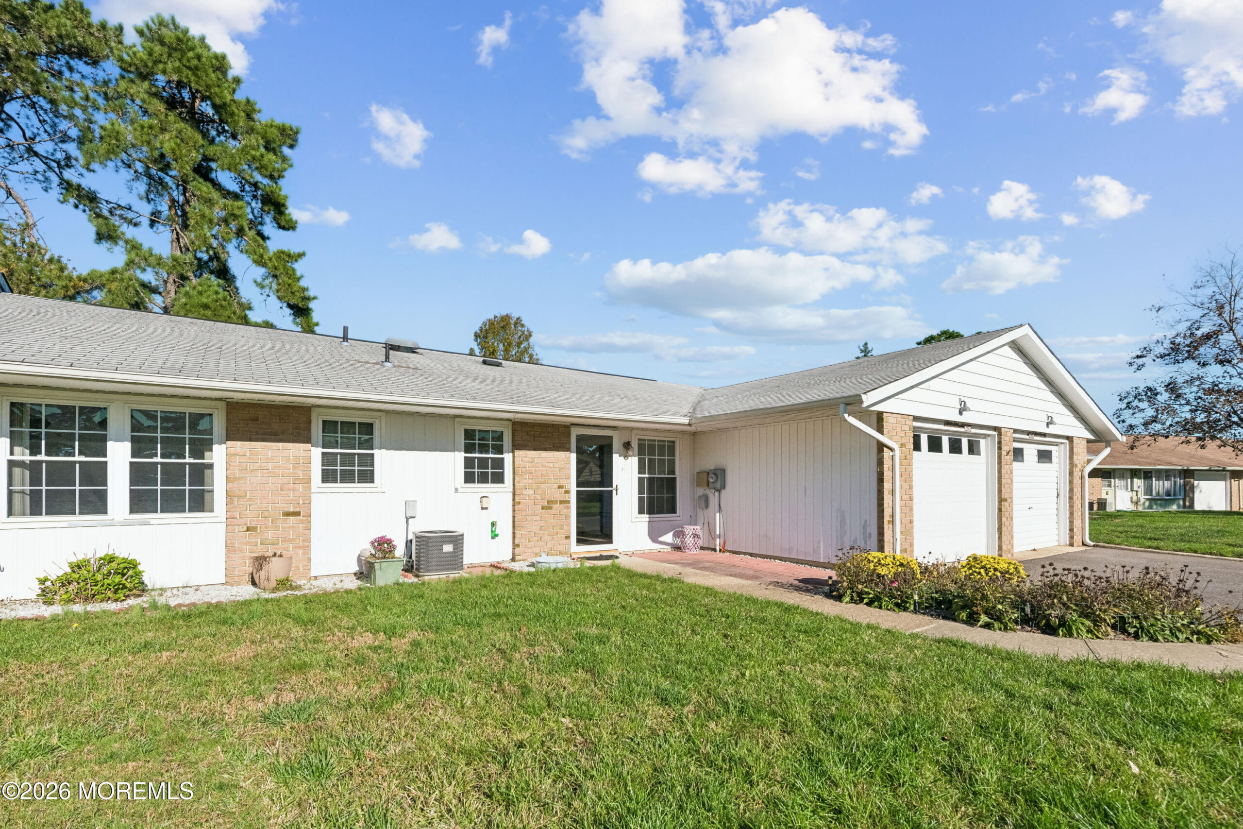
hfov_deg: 100.4
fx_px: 518
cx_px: 622
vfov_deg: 77.3
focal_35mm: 15
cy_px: 414
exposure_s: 1/8000
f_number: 7.1
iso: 1250
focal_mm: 15
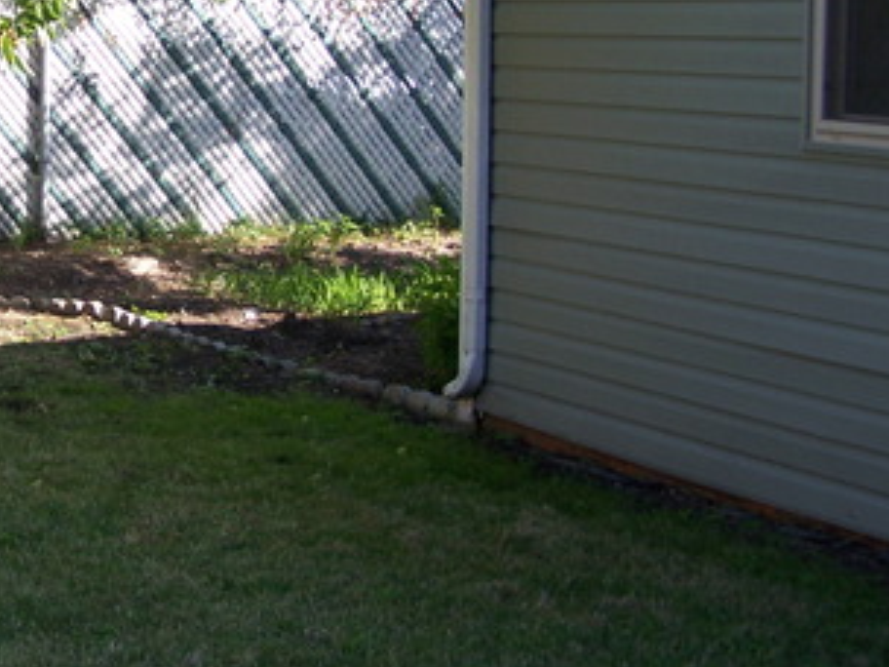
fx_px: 2055
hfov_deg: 23.5
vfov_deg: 18.3
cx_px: 26
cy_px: 181
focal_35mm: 80
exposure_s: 1/320
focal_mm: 6.3
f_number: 2.8
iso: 80
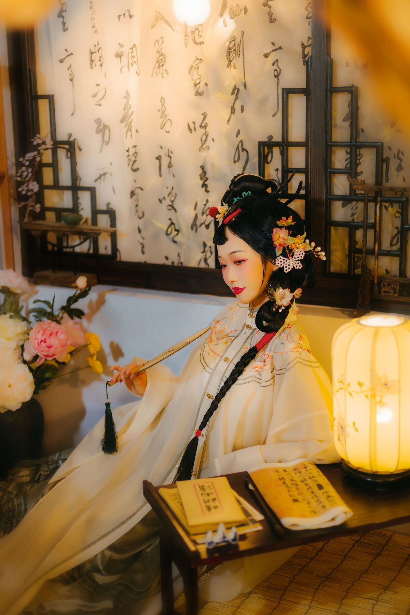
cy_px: 308
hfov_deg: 27.0
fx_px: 854
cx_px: 205
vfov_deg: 39.6
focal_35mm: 50
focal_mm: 50
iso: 100
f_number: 1.8
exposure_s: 1/125
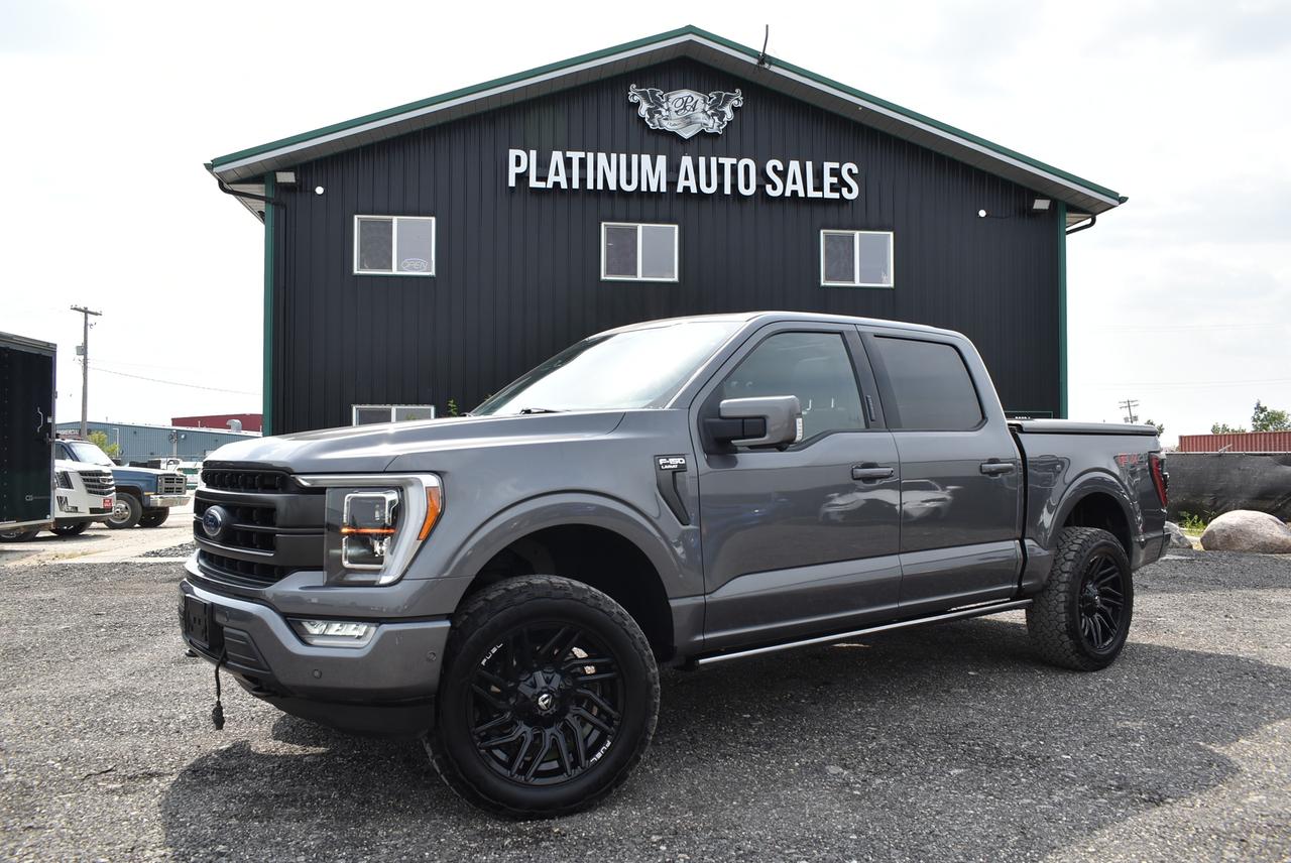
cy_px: 432
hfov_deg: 67.3
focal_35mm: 27
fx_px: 969
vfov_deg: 48.0
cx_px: 646
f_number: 8
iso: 110
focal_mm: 18
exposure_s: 1/250
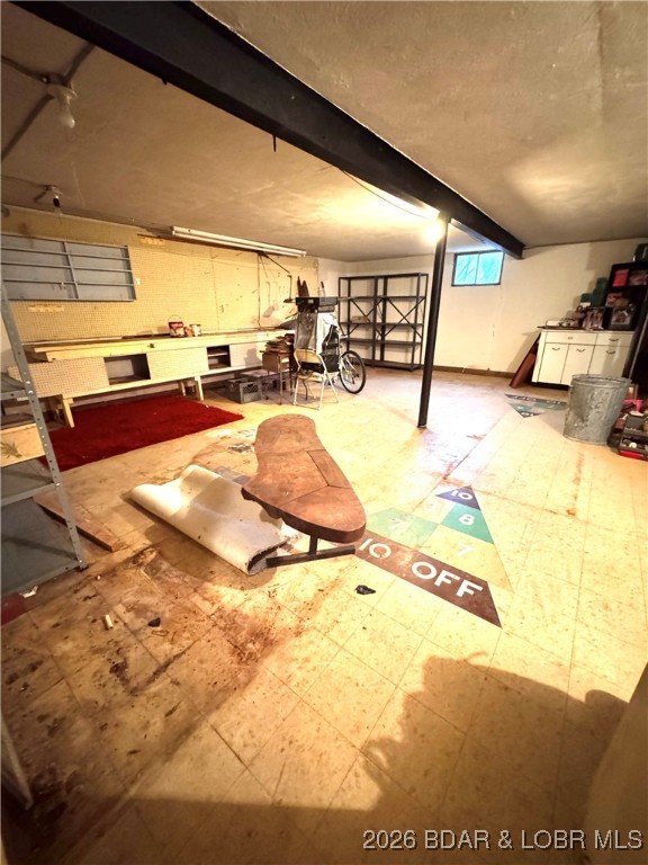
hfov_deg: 85.7
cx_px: 324
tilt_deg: -18.9
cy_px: 432
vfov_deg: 102.1
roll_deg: +1.2
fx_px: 349
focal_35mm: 14
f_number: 2.2
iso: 1250
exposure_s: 1/40
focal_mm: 2.22
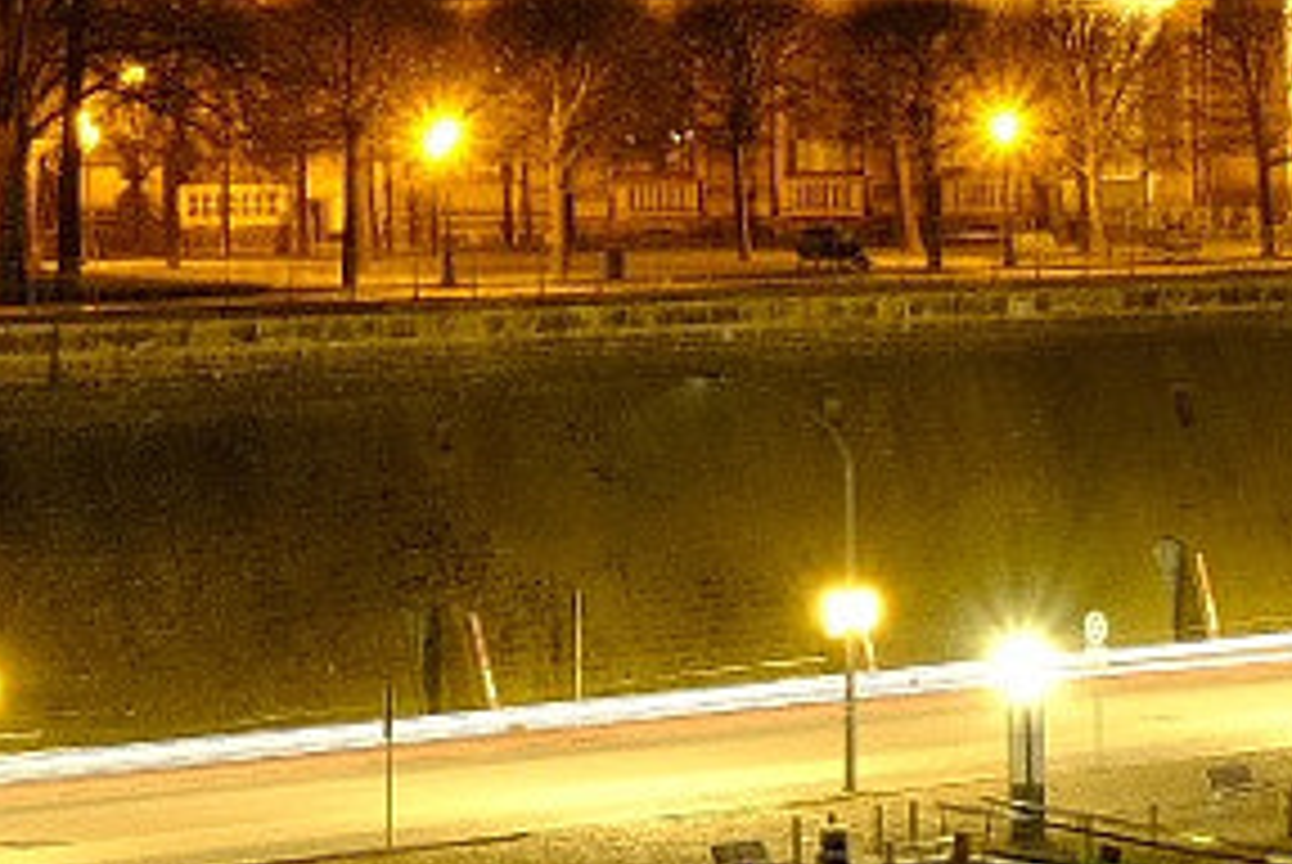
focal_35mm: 245
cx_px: -194
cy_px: -124
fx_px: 8802
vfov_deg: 5.6
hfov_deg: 8.3
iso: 200
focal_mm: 29.3
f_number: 11
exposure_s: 30
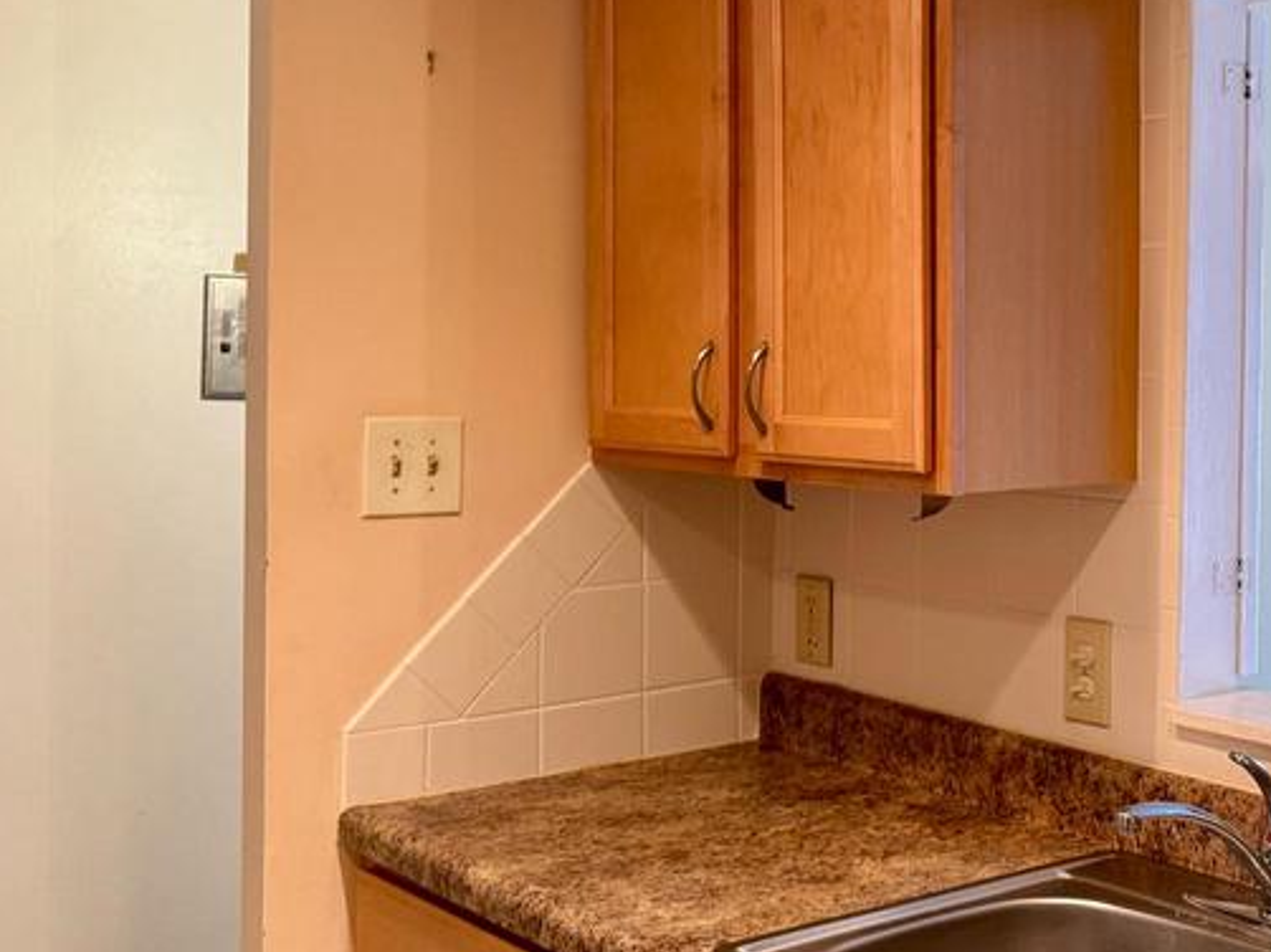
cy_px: 349
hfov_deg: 36.8
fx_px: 1798
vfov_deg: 29.5
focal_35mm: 49
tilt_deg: -0.6
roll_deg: -1.2
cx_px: 1106
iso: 250
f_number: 1.78
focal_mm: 6.76
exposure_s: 1/60
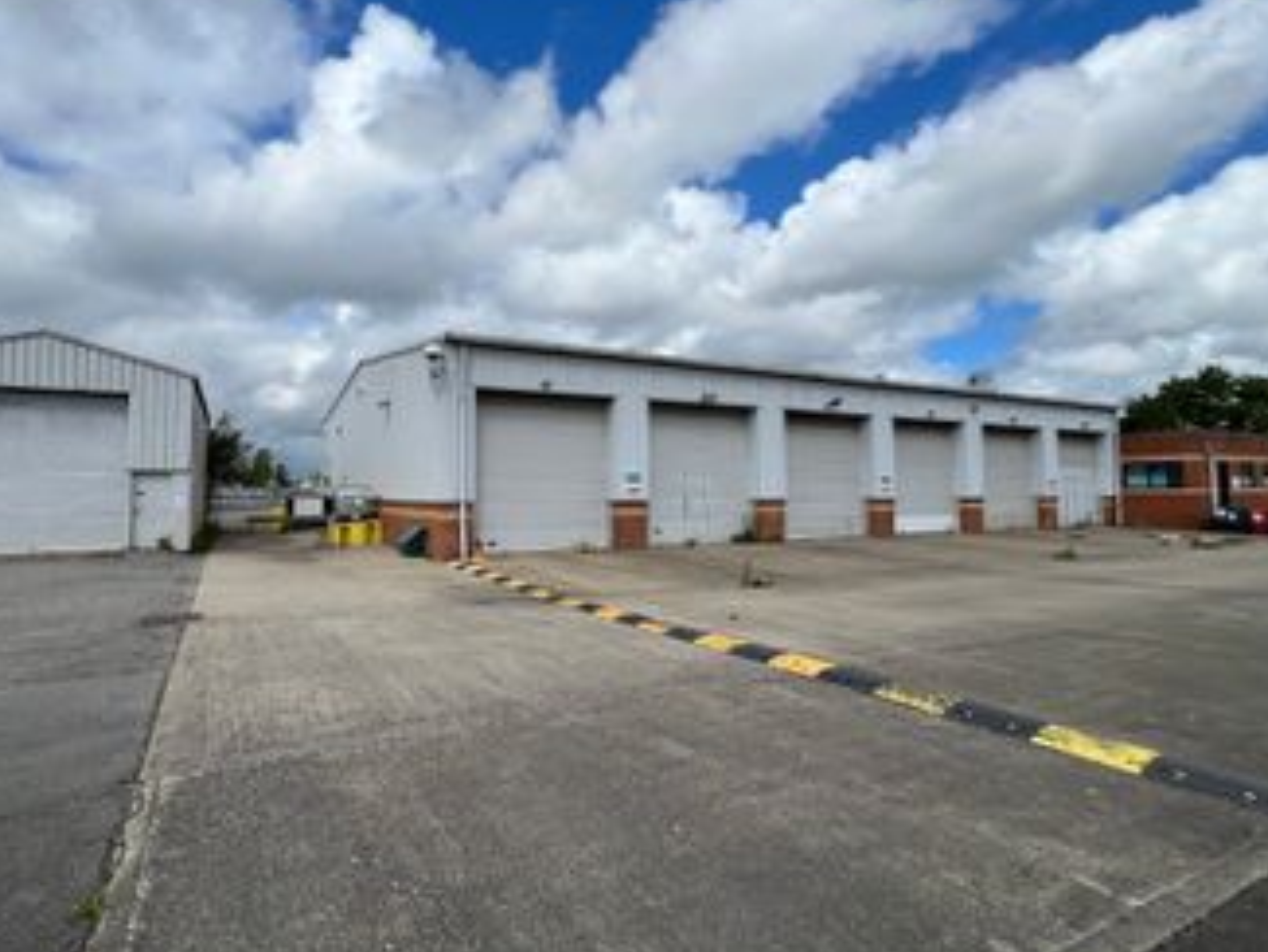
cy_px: 464
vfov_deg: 78.1
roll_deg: +0.3
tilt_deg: +2.8
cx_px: 507
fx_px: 586
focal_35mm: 16
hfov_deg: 93.2
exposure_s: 1/2801
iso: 32
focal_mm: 1.57
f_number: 1.8
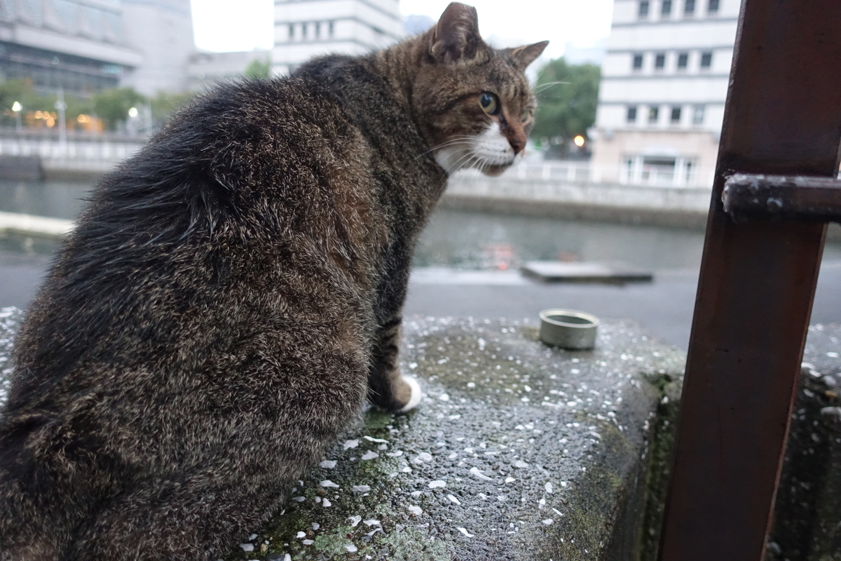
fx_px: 561
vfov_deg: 53.1
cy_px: 280
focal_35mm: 24
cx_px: 420
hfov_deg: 73.7
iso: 1600
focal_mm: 8.8
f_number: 1.8
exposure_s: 1/125
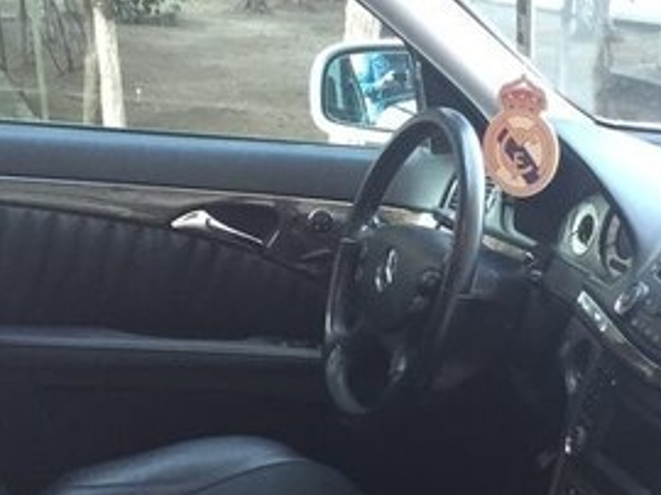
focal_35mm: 71
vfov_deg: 19.4
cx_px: 487
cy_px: 602
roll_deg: -3.0
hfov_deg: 27.1
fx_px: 1355
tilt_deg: -23.1
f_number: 2.2
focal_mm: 4.15
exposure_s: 1/33
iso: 125
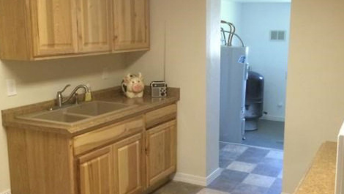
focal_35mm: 43
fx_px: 392
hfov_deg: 47.1
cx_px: 206
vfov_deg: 27.8
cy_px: 98
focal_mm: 4.15
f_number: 2.2
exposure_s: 1/30
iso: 200
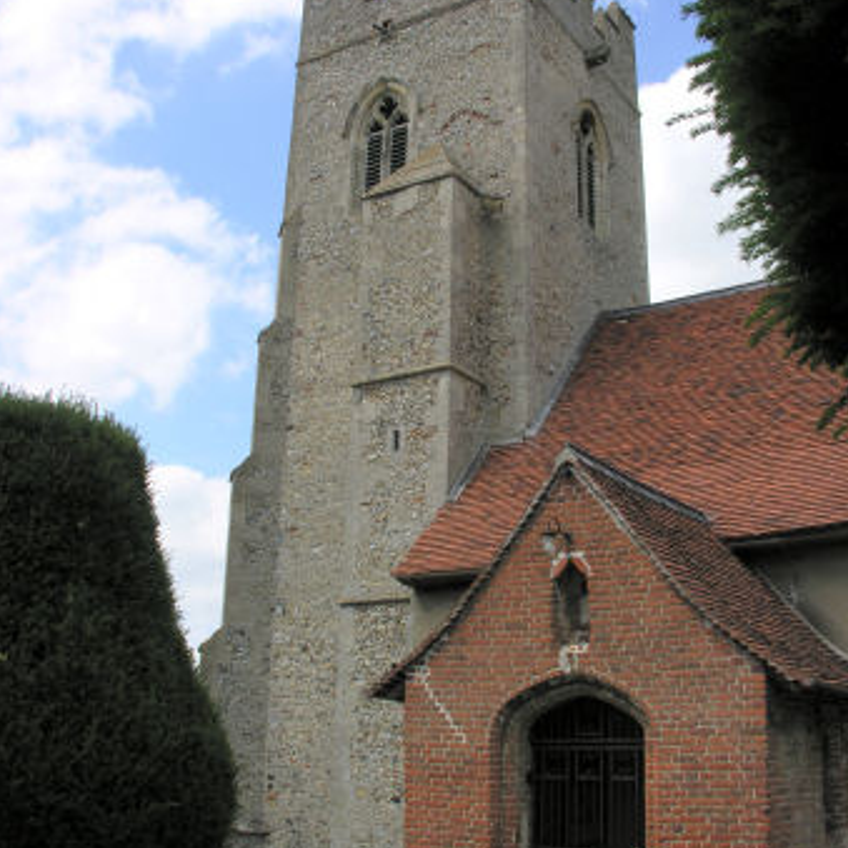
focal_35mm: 42
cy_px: 418
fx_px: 1164
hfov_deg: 40.0
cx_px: 421
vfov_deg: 40.0
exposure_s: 1/177
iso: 50
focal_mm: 8.9
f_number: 6.3
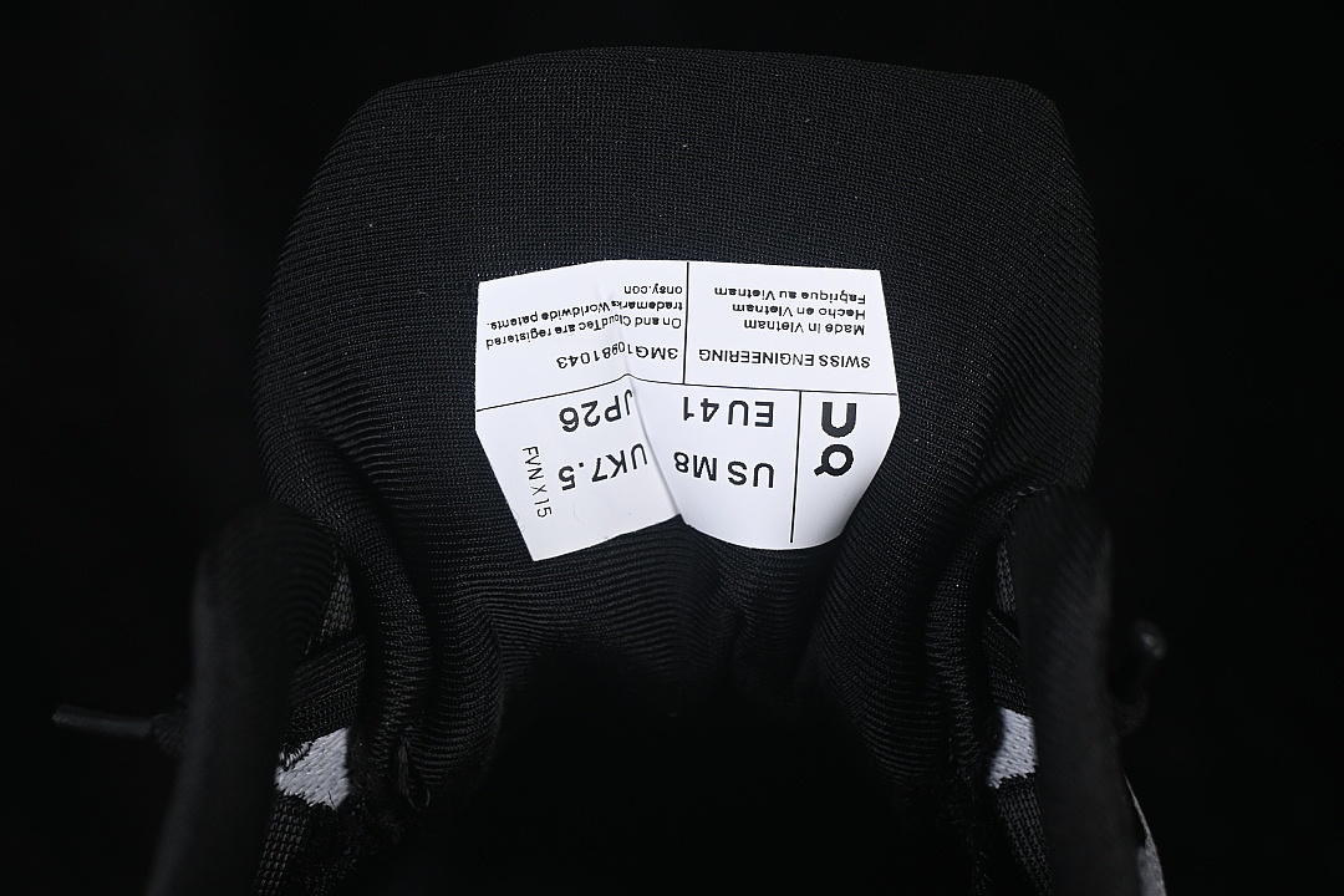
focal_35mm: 75
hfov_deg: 27.0
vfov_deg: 18.2
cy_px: 448
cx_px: 672
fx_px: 2800
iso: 160
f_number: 8
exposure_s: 1/80
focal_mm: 50
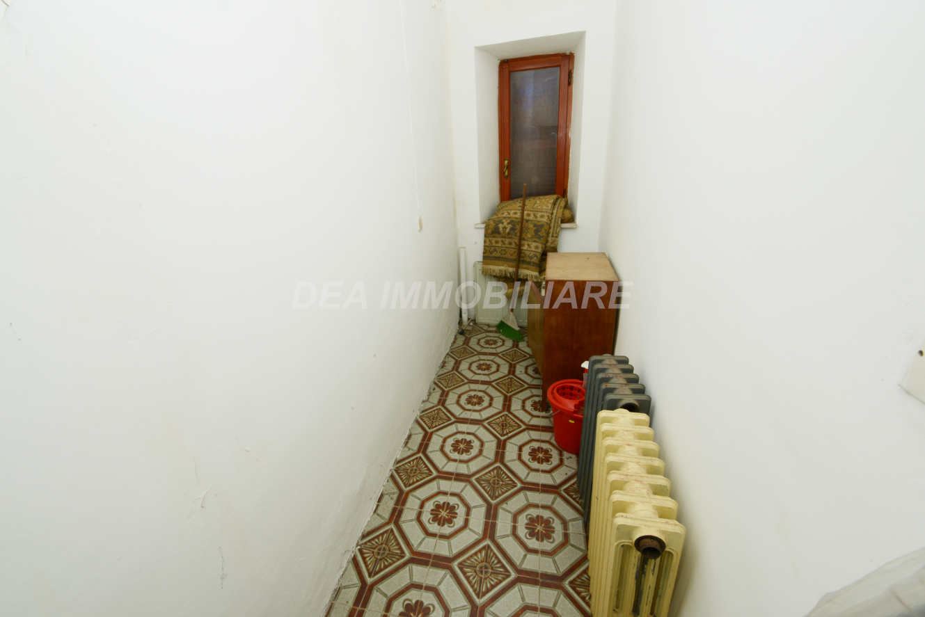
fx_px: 360
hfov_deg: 104.2
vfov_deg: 81.3
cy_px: 308
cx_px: 462
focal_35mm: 14
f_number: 22
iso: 500
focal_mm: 14
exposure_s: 1/60
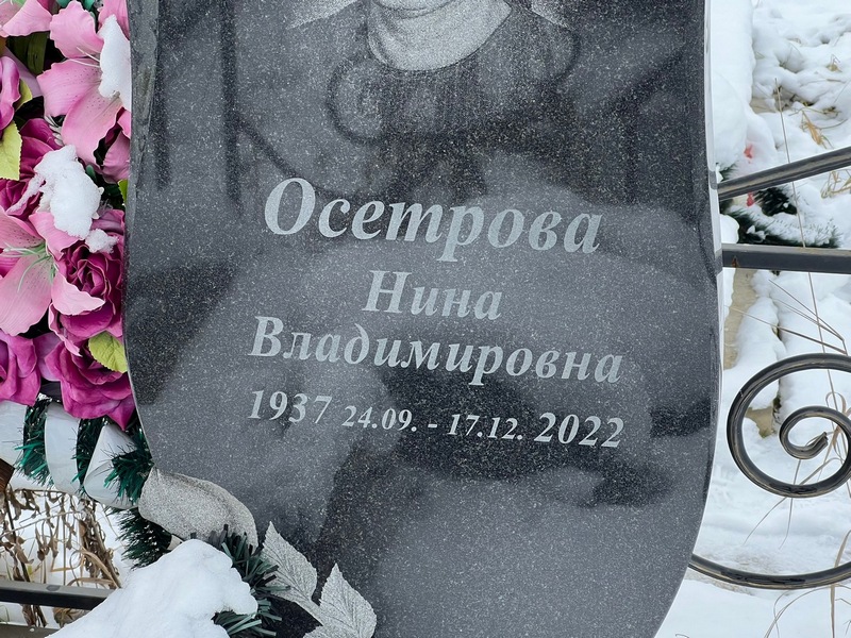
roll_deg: -1.2
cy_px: 319
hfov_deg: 25.3
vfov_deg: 19.1
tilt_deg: -23.4
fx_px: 1893
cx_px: 426
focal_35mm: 77
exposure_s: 1/99
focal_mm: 9
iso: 64
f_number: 2.8
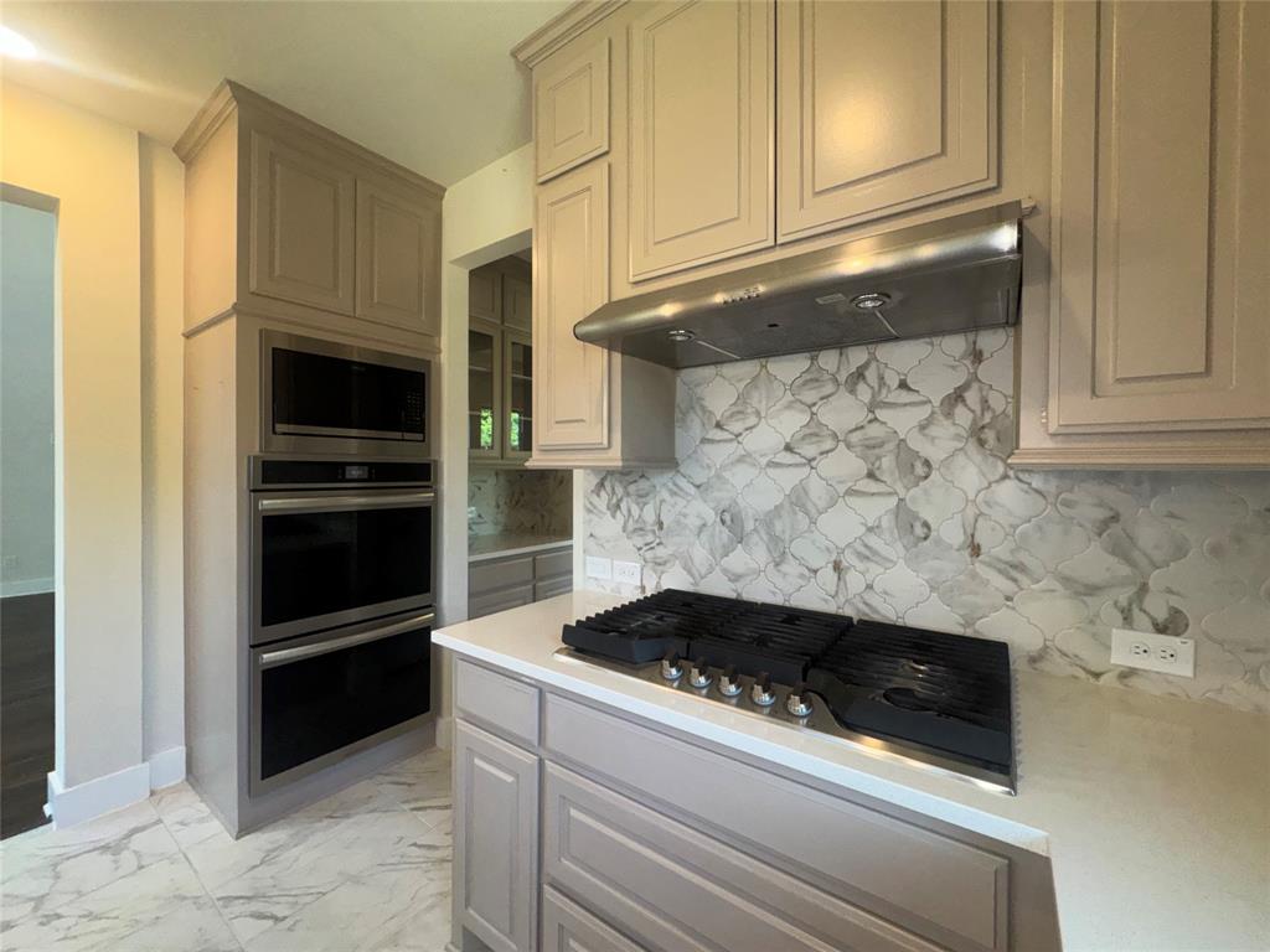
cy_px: 476
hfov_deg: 102.1
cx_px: 635
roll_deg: -0.2
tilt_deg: -0.6
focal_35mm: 14
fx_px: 514
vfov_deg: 85.7
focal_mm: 2.22
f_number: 2.2
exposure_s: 1/120
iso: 160
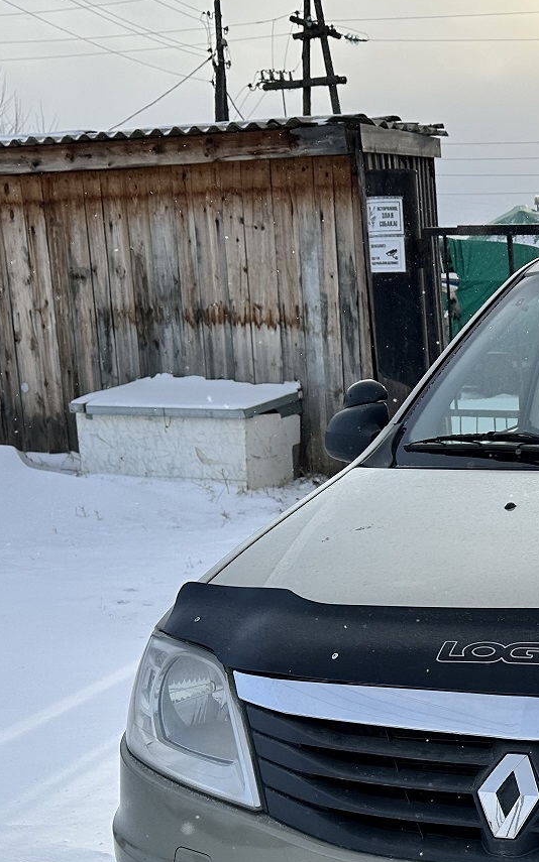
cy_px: 538
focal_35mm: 60
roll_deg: +1.4
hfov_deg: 20.4
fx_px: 1411
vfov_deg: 33.8
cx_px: 626
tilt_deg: -10.0
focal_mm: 6.86
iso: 80
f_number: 1.78
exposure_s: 1/3861
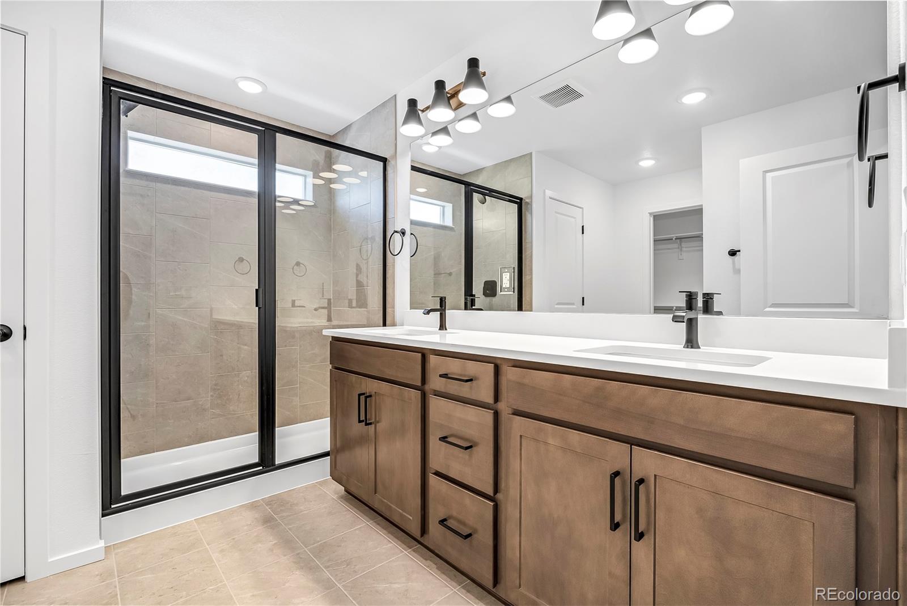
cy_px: 303
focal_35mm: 16
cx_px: 454
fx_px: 416
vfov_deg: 72.1
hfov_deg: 94.9
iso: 200
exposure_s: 1/2.5
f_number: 8
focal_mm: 16.5
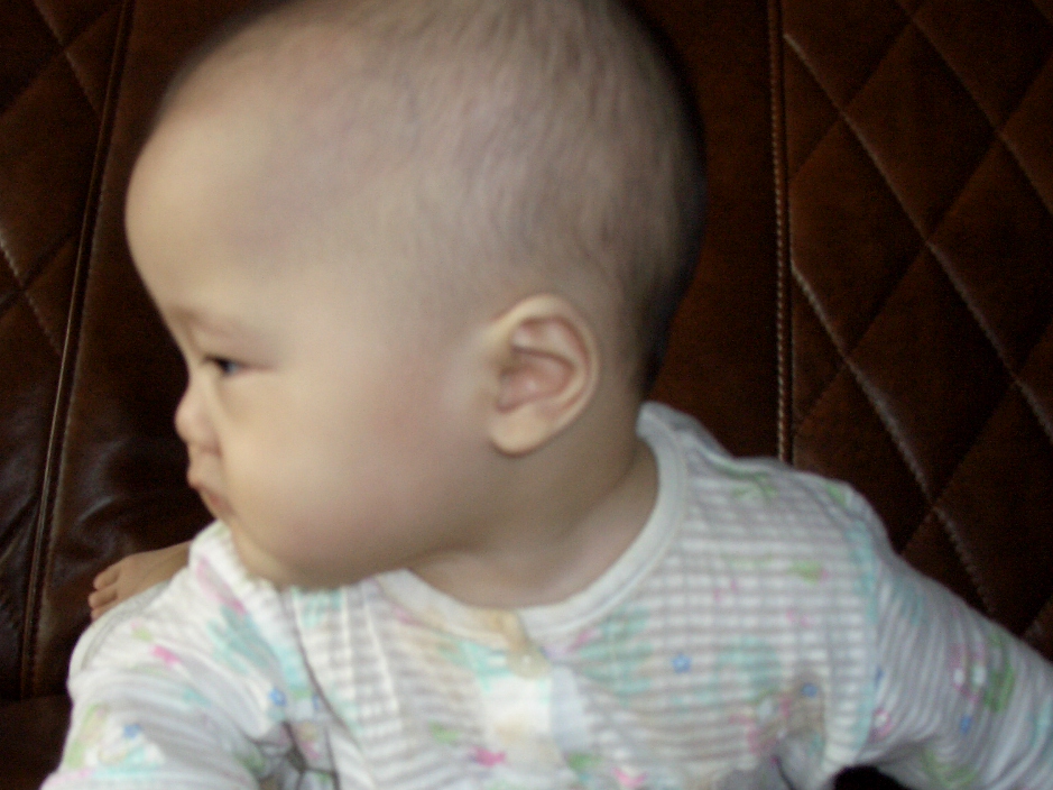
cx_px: 404
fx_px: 1369
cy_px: 530
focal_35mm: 45
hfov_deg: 41.8
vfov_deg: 31.9
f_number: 2.8
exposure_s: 1/60
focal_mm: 7.1
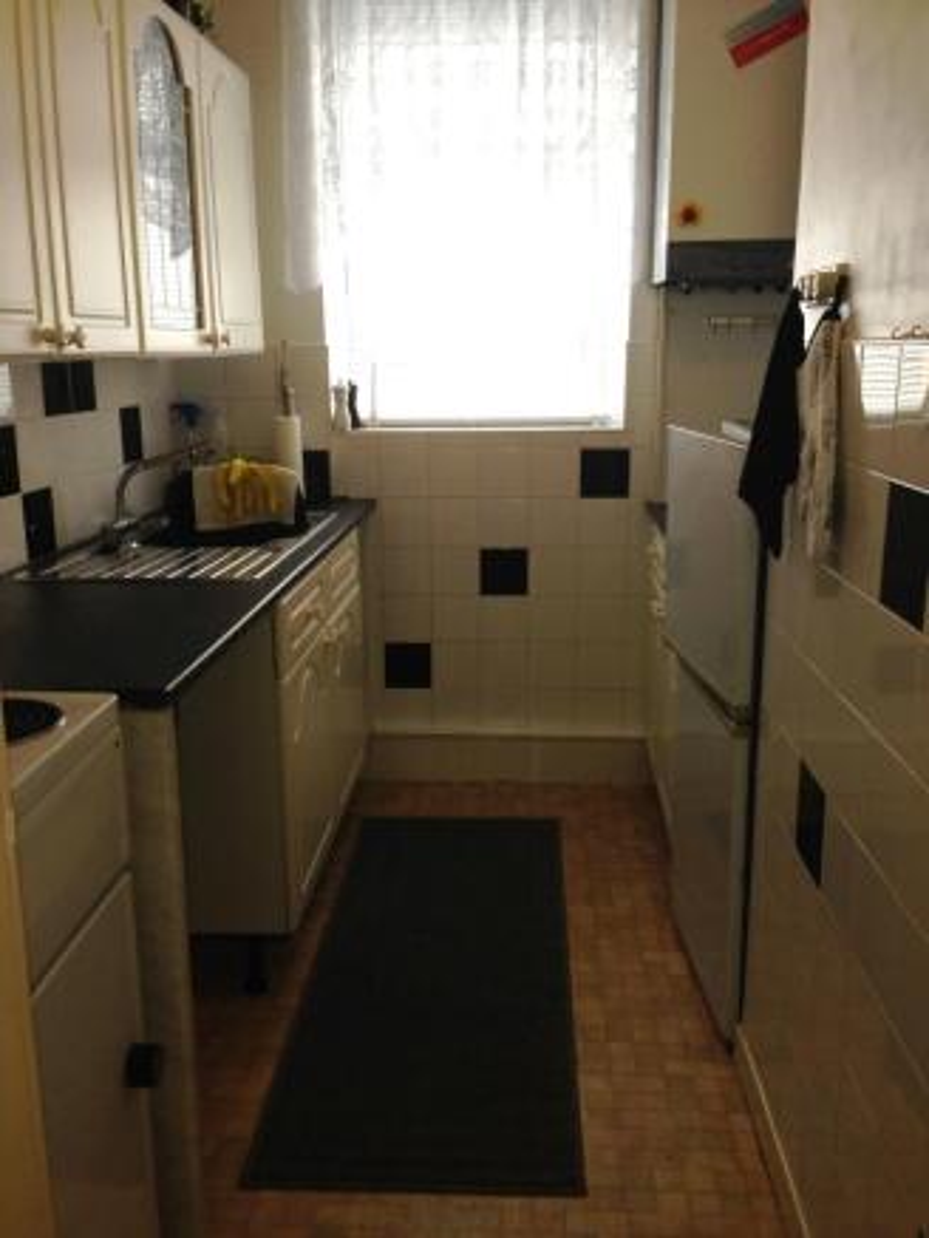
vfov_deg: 55.3
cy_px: 619
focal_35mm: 33
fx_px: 1180
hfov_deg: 43.0
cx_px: 464
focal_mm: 4.12
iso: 50
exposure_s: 1/33
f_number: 2.4
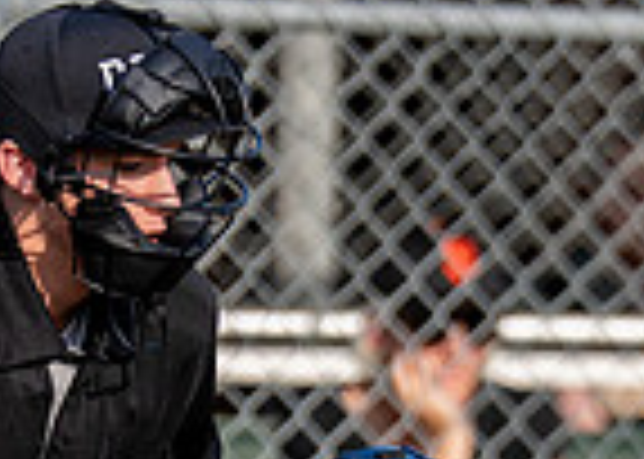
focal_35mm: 1558
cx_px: 438
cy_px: 881
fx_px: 28483
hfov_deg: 1.3
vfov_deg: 0.9
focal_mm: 200
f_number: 2.8
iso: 160
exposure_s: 1/2000
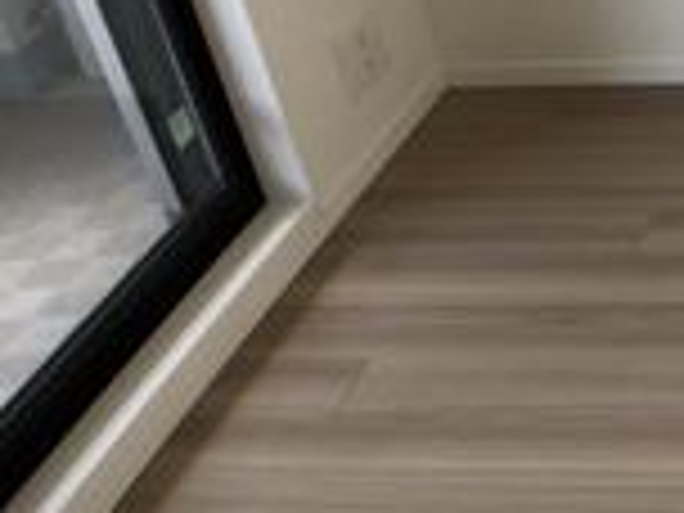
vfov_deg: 12.4
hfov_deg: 15.1
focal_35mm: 118
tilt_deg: -38.1
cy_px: 477
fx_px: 2332
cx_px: 1116
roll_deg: +3.2
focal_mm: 3.99
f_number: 1.8
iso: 25
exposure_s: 1/33
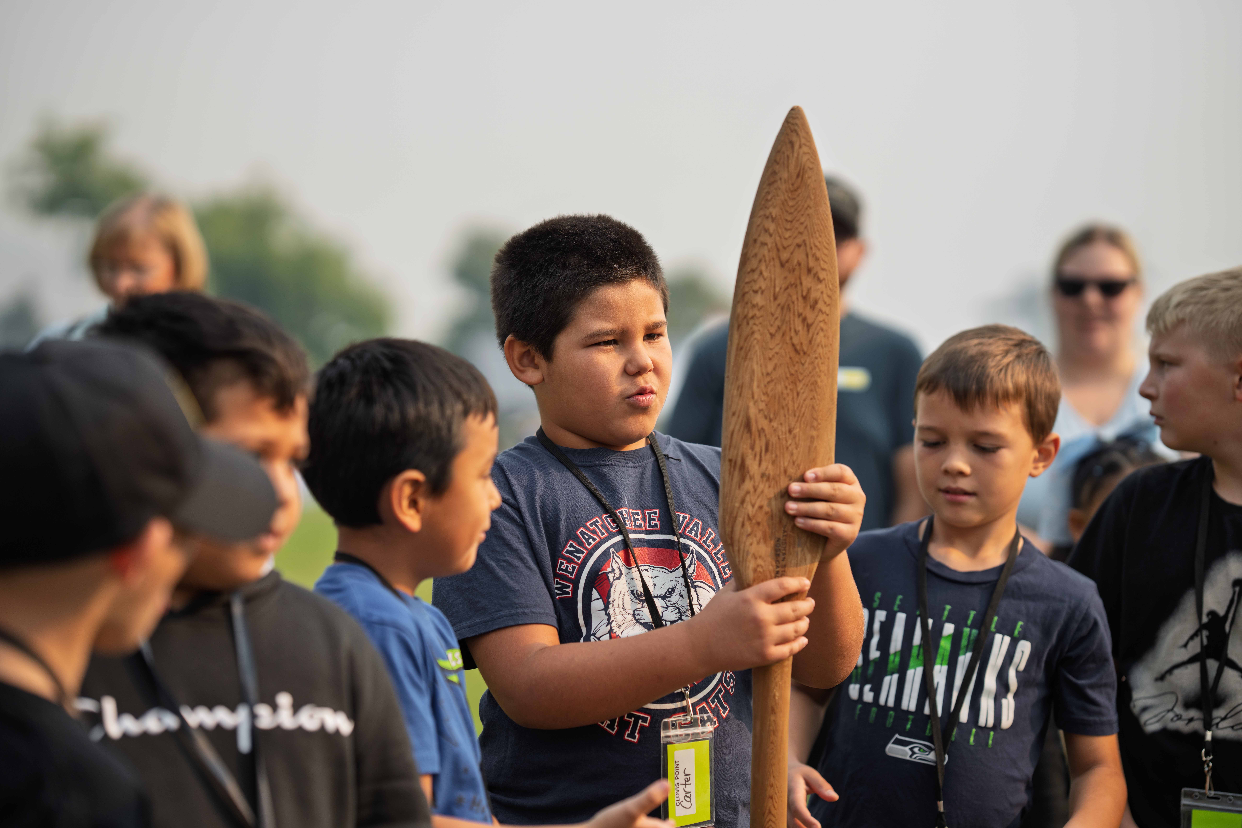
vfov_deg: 16.1
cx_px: 621
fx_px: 2932
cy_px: 414
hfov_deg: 23.9
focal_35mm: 85
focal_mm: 85
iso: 125
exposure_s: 1/2500
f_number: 2
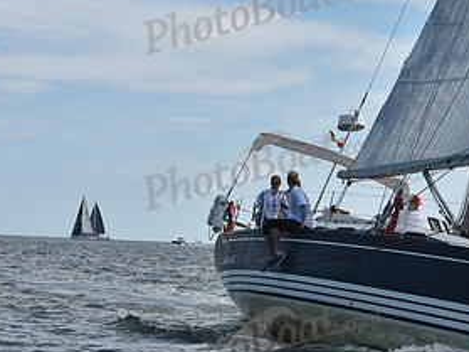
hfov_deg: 13.9
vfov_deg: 10.6
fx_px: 1896
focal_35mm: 140
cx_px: 469
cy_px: 230
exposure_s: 1/1000
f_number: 10
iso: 320
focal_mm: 70
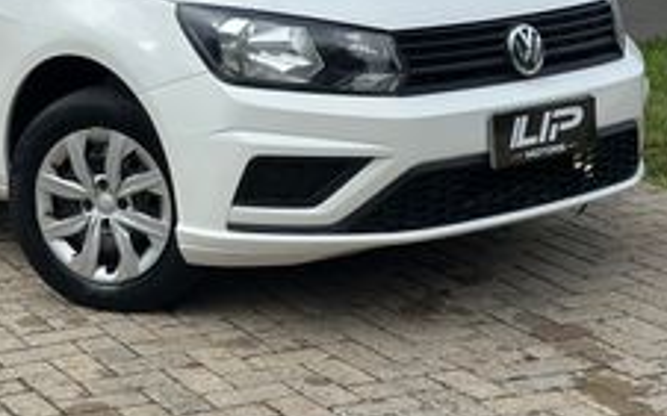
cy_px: -65
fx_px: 1926
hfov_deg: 19.5
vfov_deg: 12.1
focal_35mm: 106
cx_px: 148
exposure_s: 1/3472
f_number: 1.78
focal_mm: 6.86
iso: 64
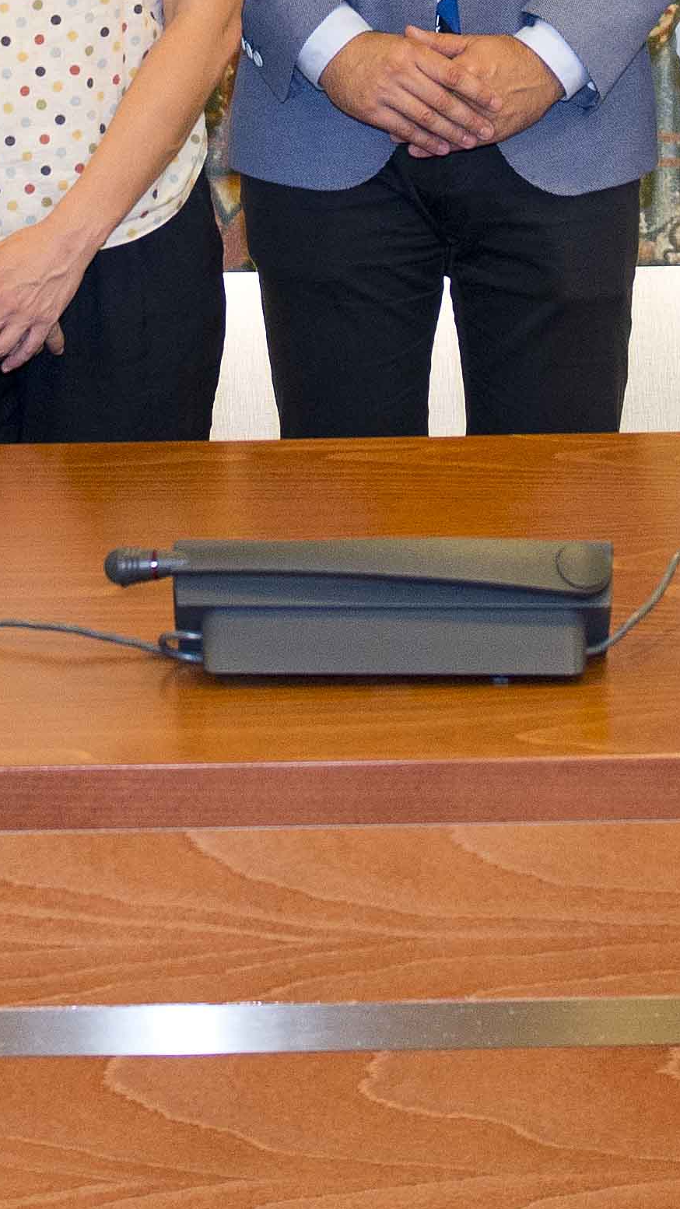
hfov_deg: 8.7
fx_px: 4456
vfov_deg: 14.9
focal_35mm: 139
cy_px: -288
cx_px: 290
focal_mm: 28
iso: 800
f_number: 3.2
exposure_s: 1/125
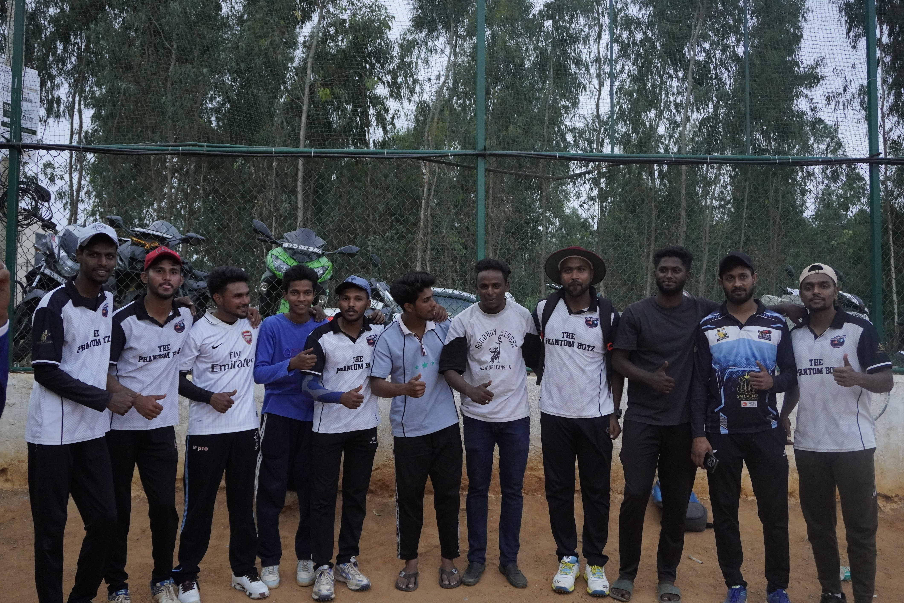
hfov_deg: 53.1
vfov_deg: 36.9
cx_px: 452
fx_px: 904
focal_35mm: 36
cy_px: 302
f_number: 4.5
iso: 3200
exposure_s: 1/1000
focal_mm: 24
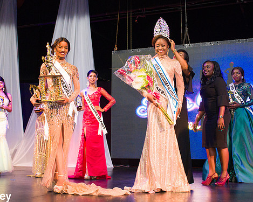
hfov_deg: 36.6
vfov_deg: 29.6
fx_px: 382
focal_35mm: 51
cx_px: 147
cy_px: 88
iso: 4000
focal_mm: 27
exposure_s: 1/160
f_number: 5
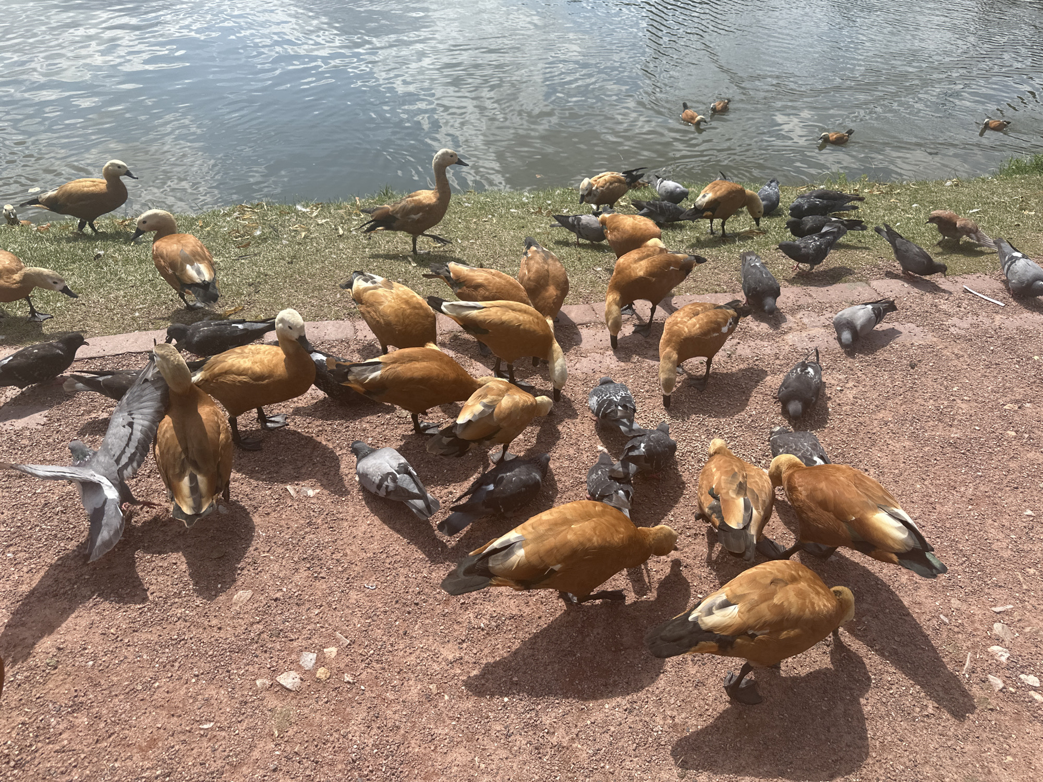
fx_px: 723
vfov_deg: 56.8
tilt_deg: -36.9
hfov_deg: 71.6
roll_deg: -4.9
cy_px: 391
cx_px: 522
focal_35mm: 24
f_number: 1.78
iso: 80
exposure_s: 1/3717
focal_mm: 6.86
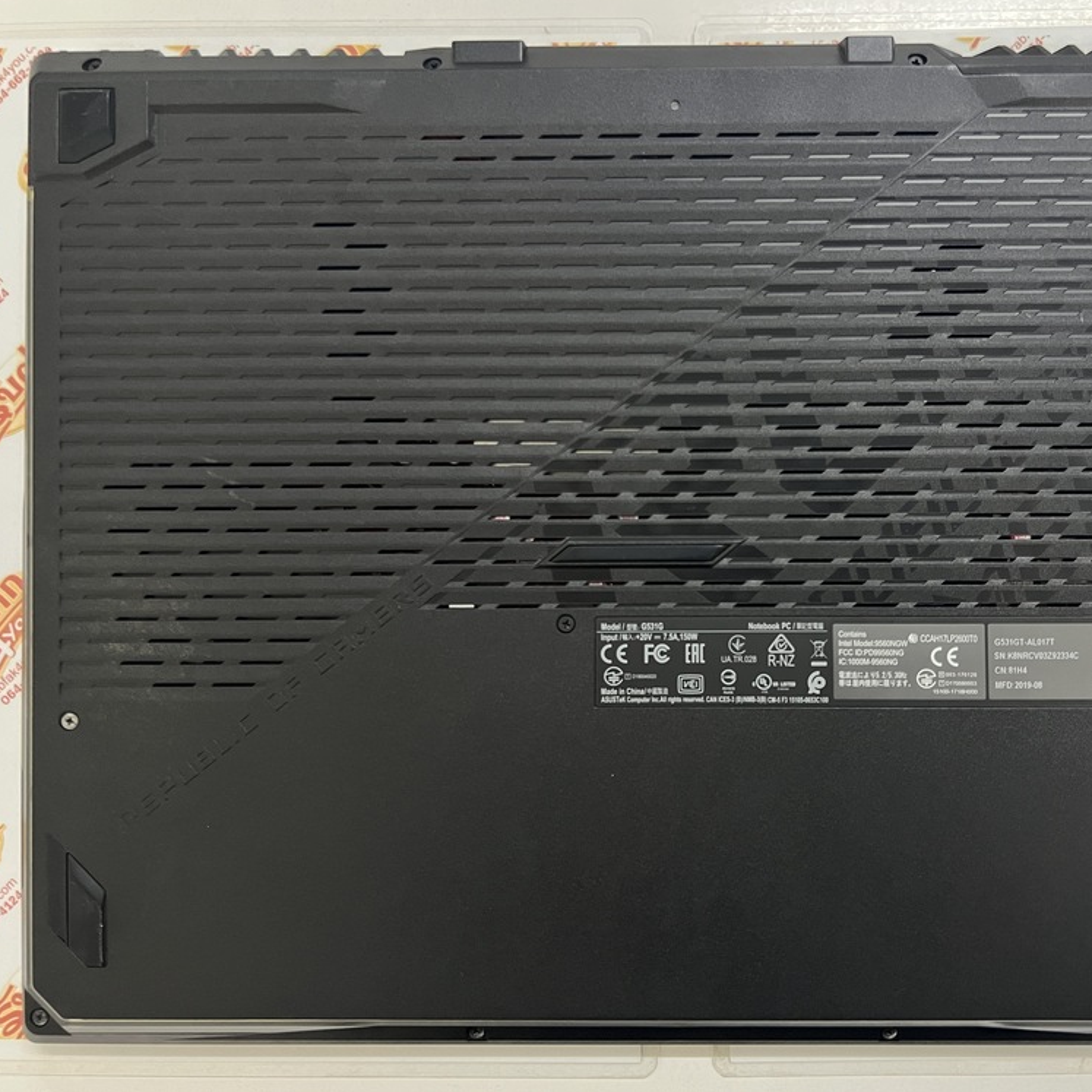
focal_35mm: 31
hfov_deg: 52.0
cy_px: 542
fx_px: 1106
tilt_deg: -87.4
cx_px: 681
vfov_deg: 52.5
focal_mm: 5.7
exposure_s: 1/50
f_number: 1.5
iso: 400
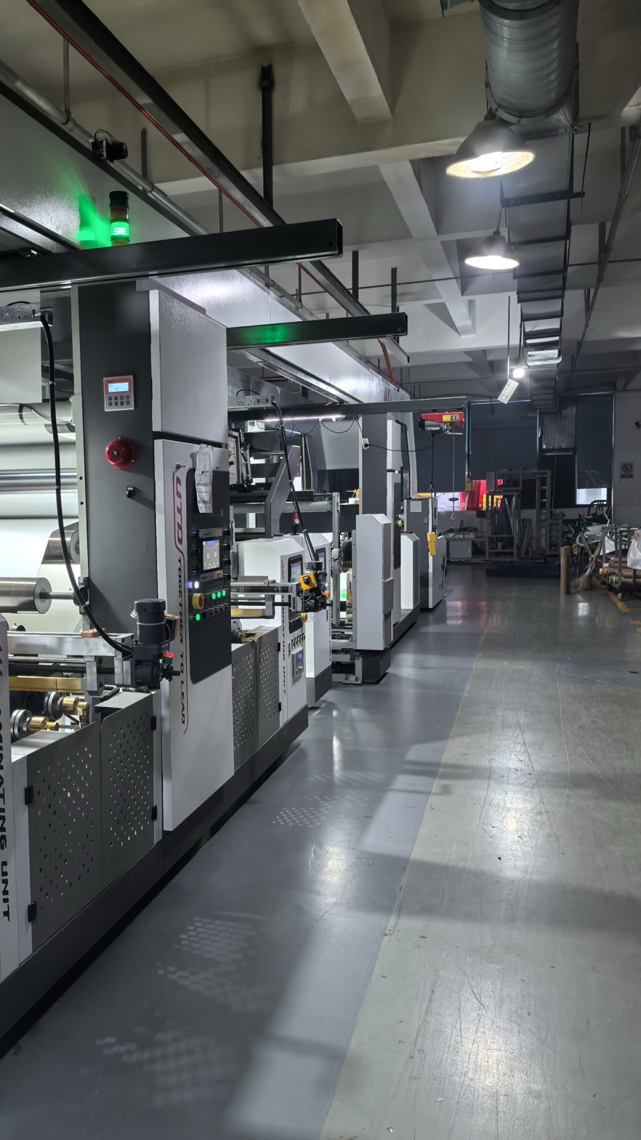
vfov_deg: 64.3
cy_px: 576
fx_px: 907
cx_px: 210
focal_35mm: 30
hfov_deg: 38.5
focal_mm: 5.75
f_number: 2
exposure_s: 1/100
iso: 160
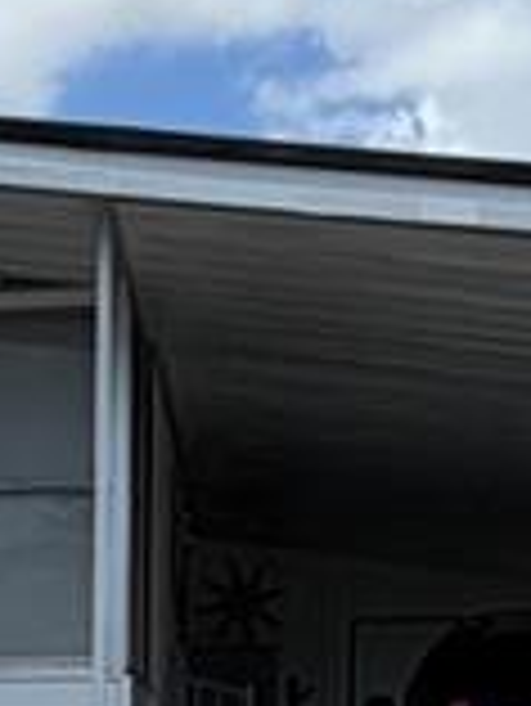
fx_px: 2186
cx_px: -212
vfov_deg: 17.3
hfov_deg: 13.2
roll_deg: -1.4
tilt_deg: -3.0
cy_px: 908
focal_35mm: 107
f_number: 2.2
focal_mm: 2.22
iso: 20
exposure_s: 1/1050
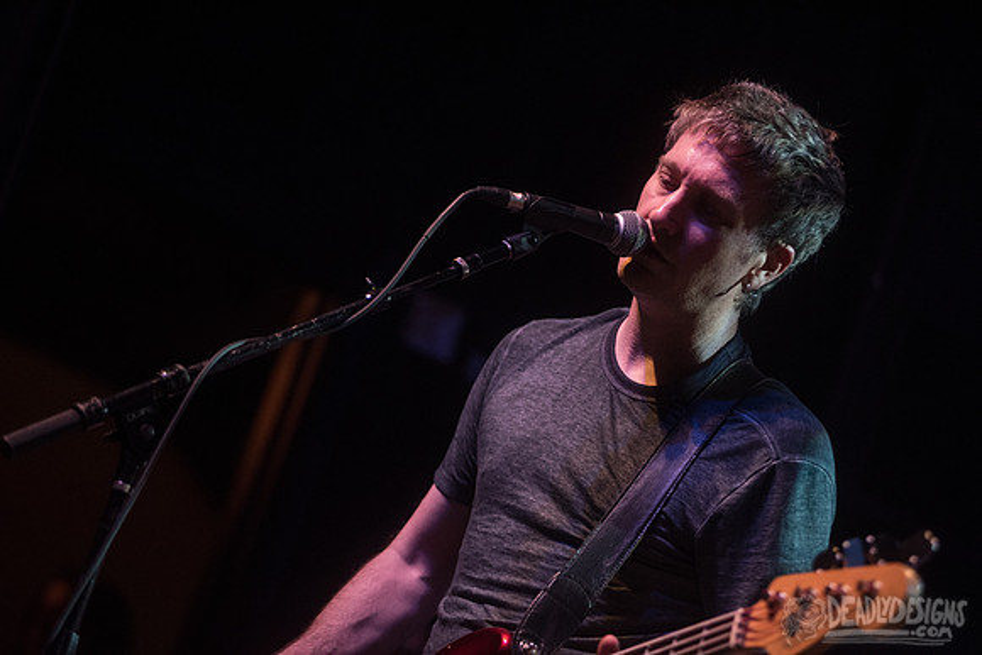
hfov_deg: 16.4
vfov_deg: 11.0
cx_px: 491
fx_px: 3410
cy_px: 328
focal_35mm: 125
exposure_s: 1/800
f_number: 4
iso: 3200
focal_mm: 125
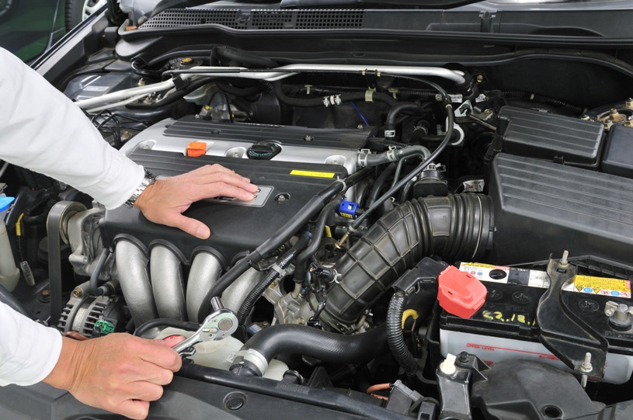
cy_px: 210
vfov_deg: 32.9
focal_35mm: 40
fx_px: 711
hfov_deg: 48.0
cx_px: 316
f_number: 8
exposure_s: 1/1.67
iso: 200
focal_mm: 27
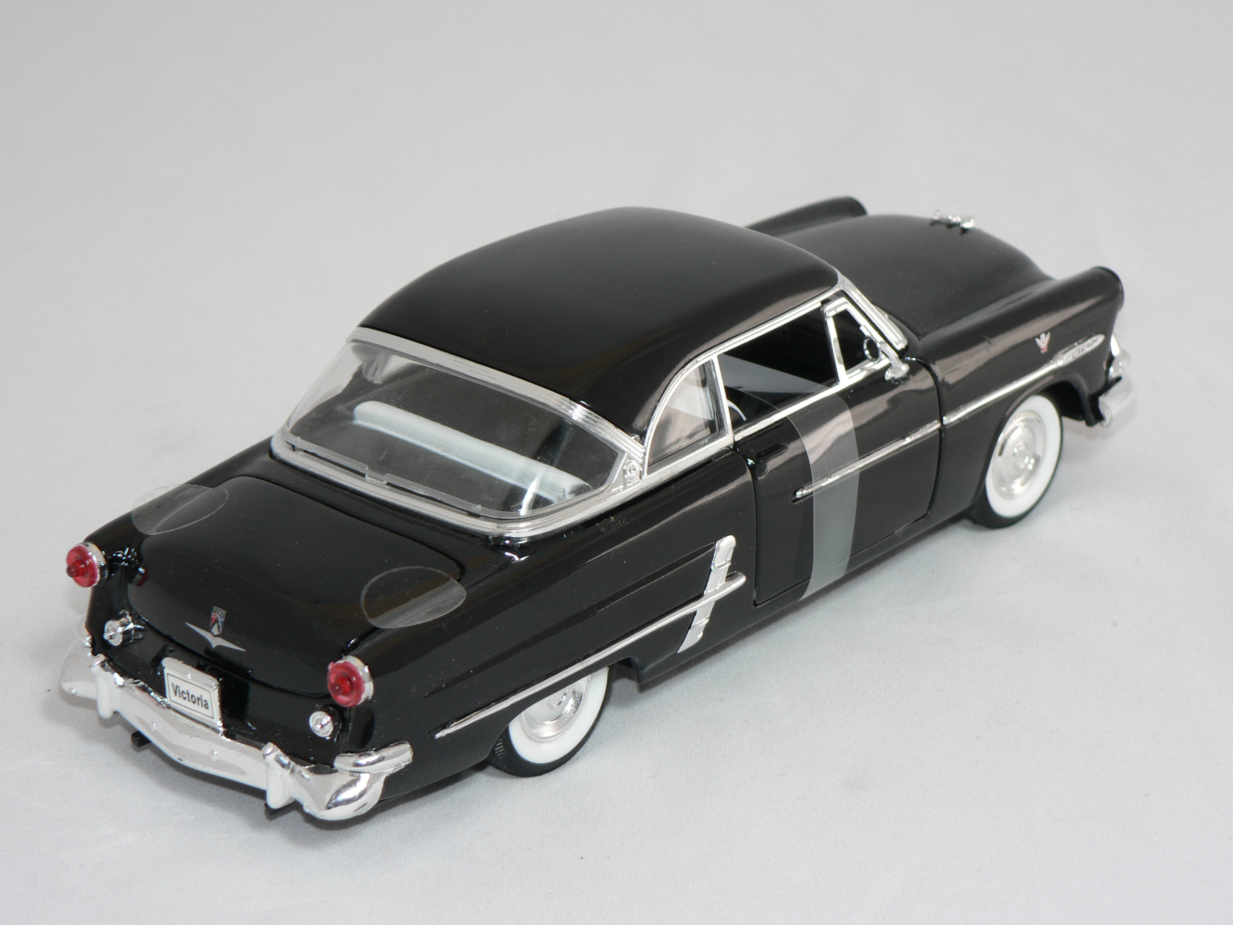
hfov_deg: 21.1
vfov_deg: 15.9
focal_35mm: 93
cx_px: 616
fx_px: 3313
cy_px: 462
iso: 80
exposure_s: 1/60
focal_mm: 15.5
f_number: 3.2
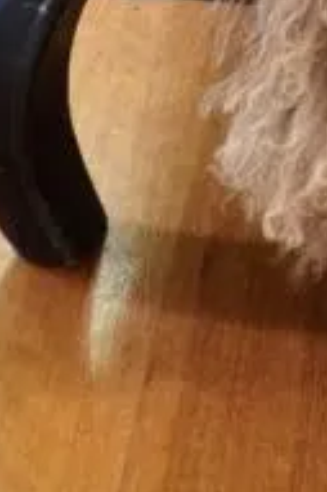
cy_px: -562
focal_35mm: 113
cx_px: 667
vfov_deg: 14.3
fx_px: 1542
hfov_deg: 11.0
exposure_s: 1/125
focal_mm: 16
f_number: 3.5
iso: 6400
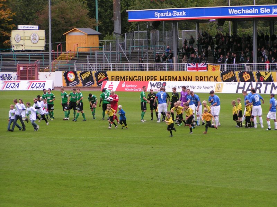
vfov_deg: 8.6
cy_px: 104
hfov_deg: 11.5
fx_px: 1376
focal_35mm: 172
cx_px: 138
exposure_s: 1/200
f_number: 3.5
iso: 50
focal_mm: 26.3
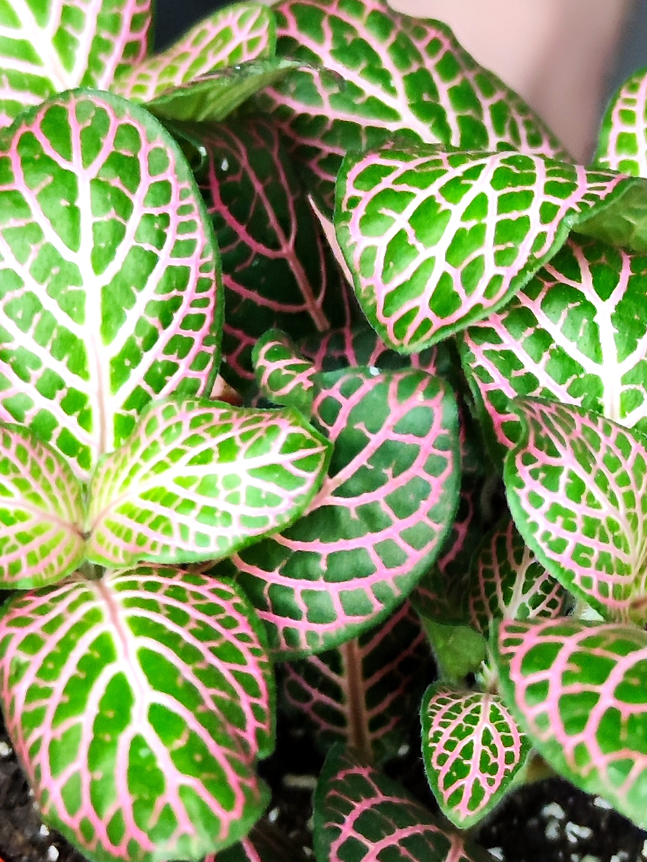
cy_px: 429
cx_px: 436
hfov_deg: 24.3
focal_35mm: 60
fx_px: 1495
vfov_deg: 32.2
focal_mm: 7.01
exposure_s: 1/50
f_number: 1.69
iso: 1624
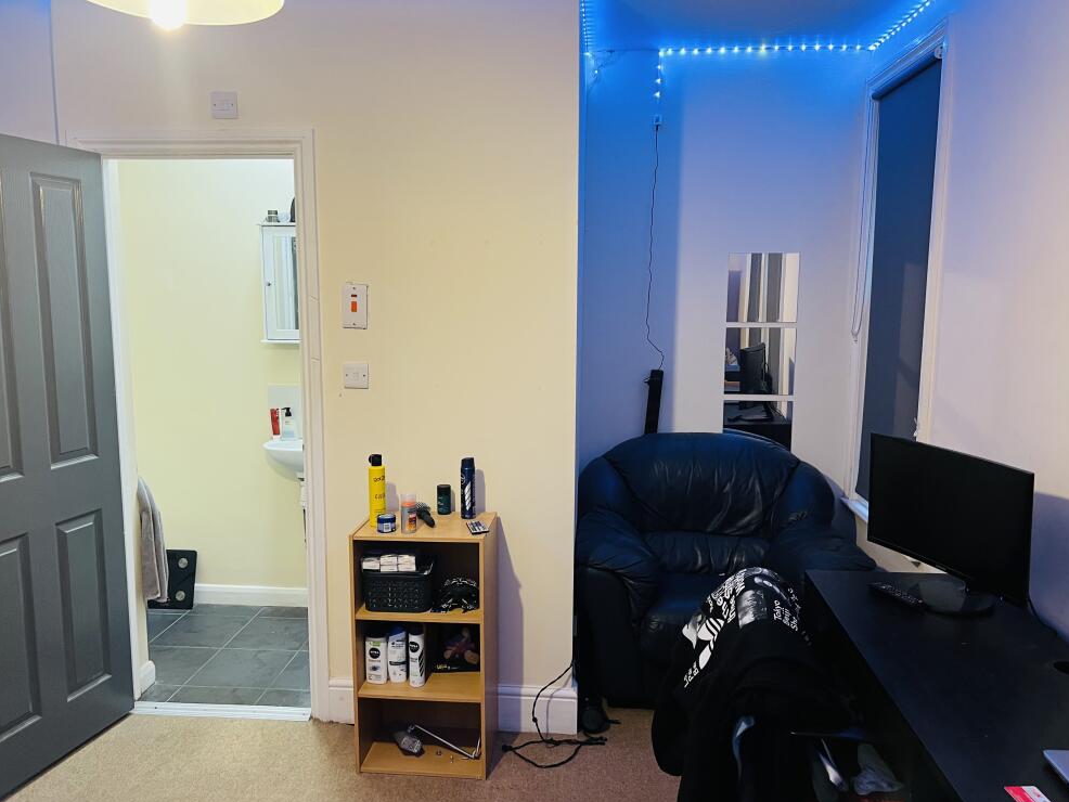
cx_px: 537
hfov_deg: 65.3
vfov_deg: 51.4
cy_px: 399
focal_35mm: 27
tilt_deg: -8.5
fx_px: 834
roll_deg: +0.5
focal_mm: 5.7
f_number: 1.5
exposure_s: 1/50
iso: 160
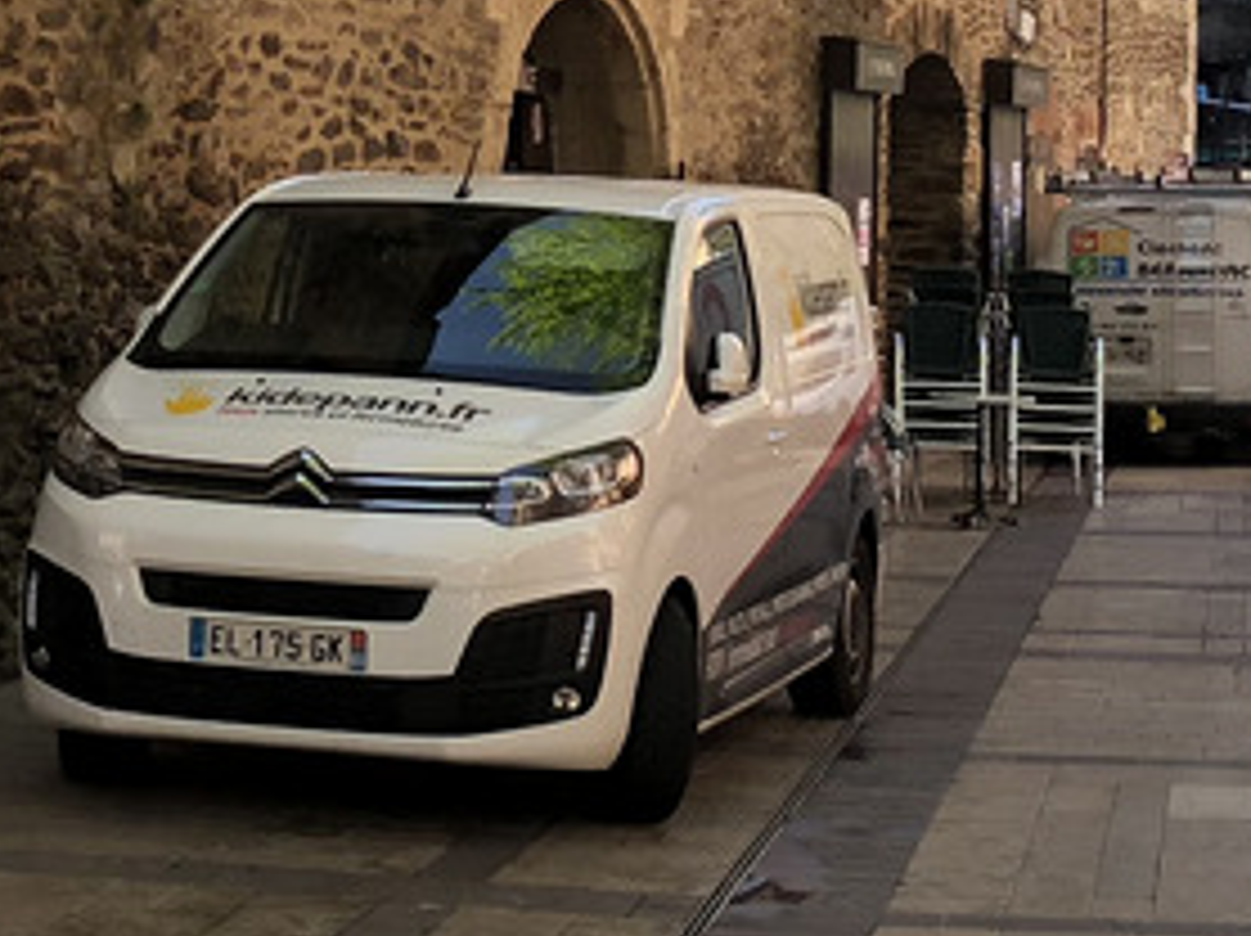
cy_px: 22
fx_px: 4369
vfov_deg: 12.1
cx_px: 338
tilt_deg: +3.3
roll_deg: -0.5
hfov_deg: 16.2
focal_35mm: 121
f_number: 1.8
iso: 20
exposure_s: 1/308
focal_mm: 4
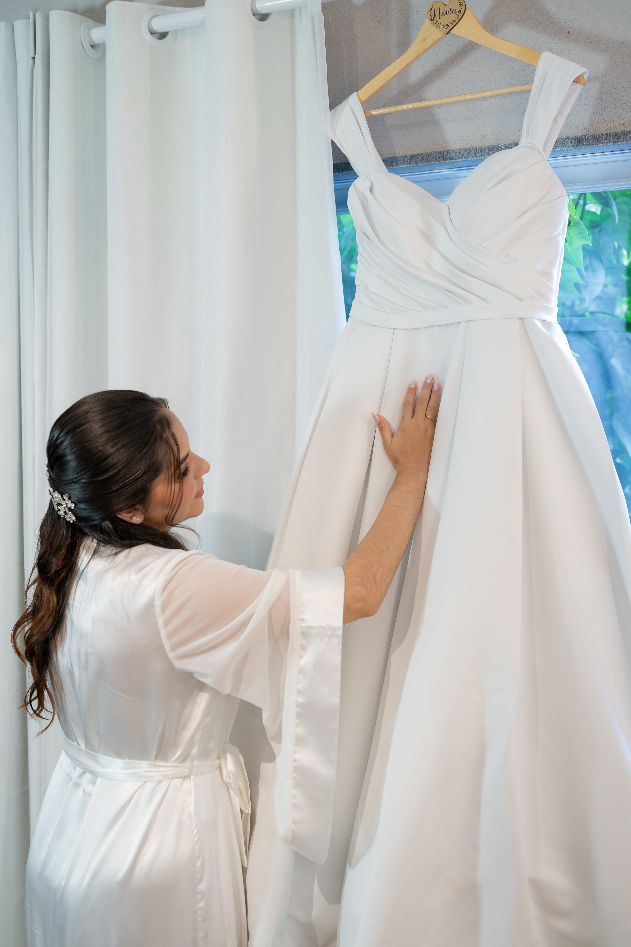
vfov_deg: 39.6
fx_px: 1314
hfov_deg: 27.0
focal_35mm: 50
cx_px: 316
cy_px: 474
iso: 1250
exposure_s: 1/250
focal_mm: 50
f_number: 2.5
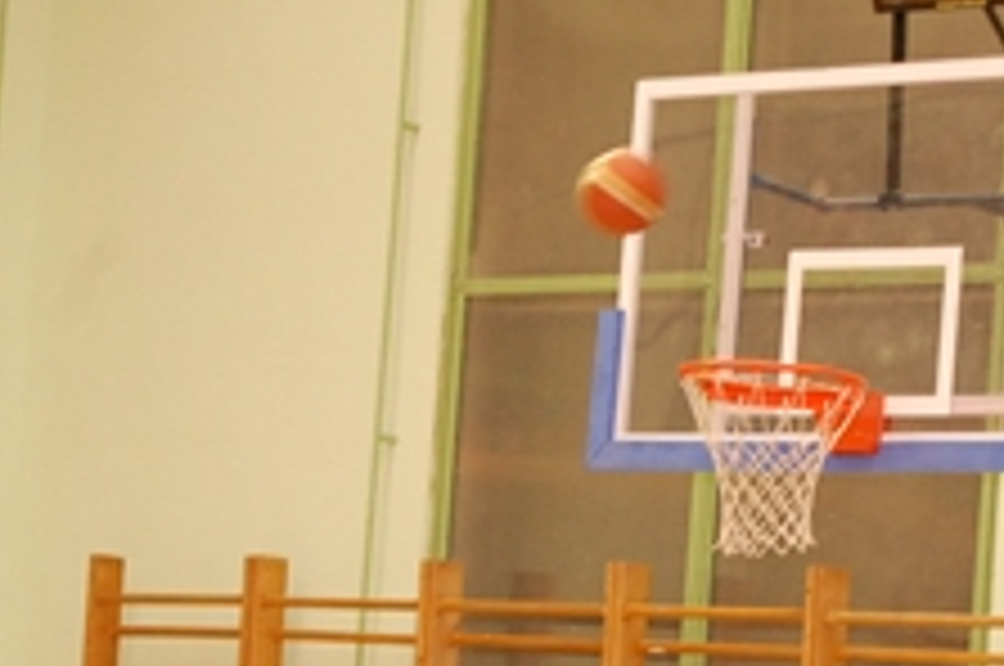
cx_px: 536
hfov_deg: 11.1
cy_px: 626
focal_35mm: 185
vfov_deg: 7.4
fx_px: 5155
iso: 1600
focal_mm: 55
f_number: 5.6
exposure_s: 1/60
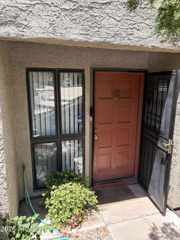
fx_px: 180
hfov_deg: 53.1
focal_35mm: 26
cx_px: 90
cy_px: 120
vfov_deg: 67.3
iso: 64
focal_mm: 5.96
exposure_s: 1/895
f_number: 1.6
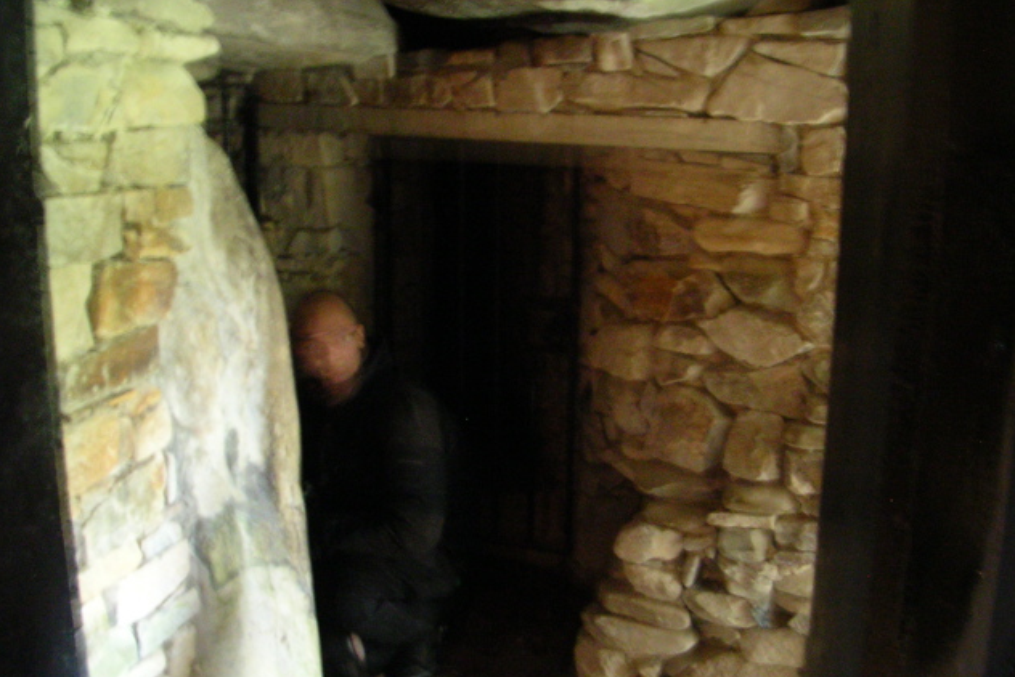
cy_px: 353
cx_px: 508
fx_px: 1128
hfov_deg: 48.4
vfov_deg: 33.4
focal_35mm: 40
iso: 200
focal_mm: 5.8
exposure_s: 1.5
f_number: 2.8
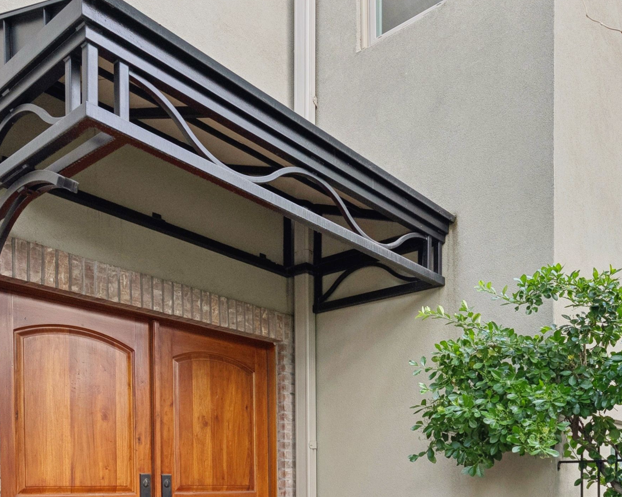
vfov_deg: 39.1
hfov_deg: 52.6
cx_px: 362
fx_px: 626
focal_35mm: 34
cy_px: 479
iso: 500
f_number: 8
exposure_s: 1/60
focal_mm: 15
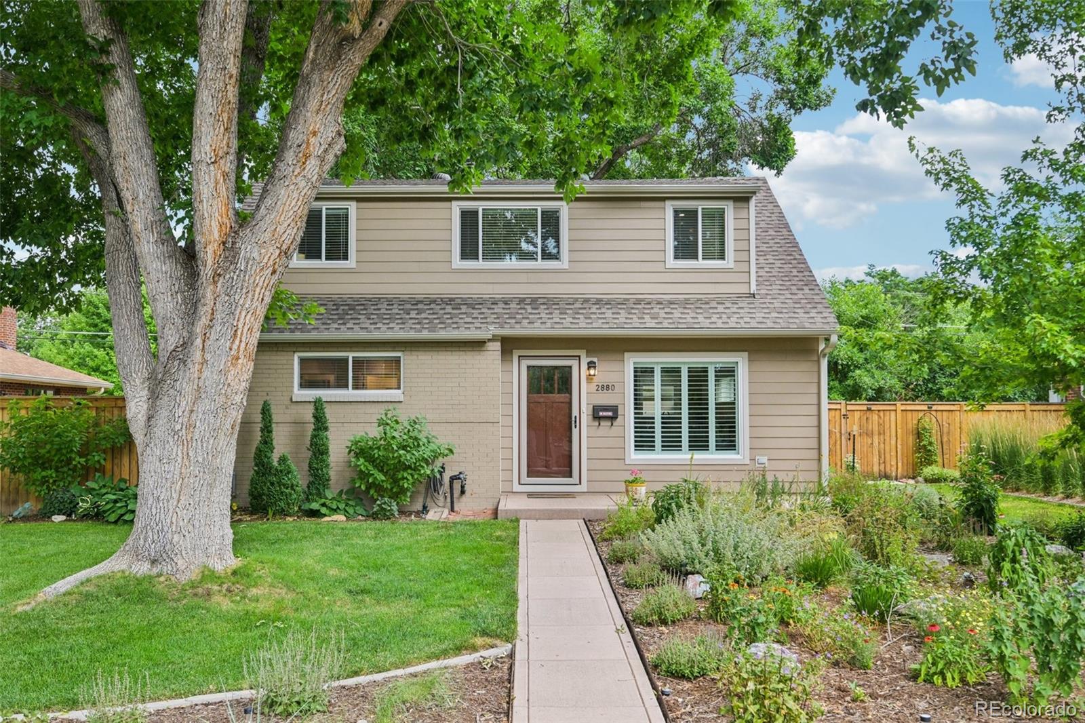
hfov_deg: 61.9
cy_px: 362
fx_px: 904
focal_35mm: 30
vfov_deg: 43.6
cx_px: 542
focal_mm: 30
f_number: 5
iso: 400
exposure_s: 1/320
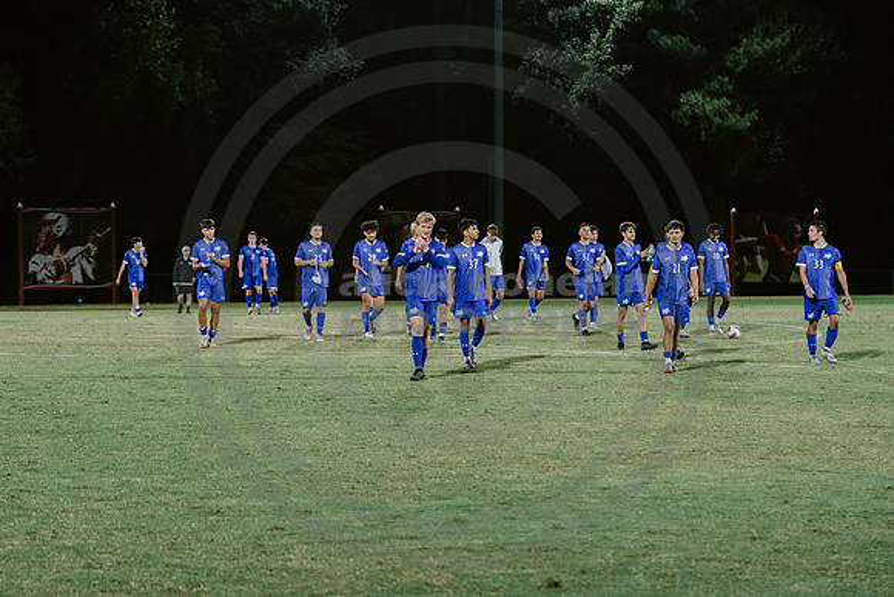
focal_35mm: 90
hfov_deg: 22.6
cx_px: 447
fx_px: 2235
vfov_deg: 15.2
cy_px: 298
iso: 2000
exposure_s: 1/200
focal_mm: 90
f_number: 4
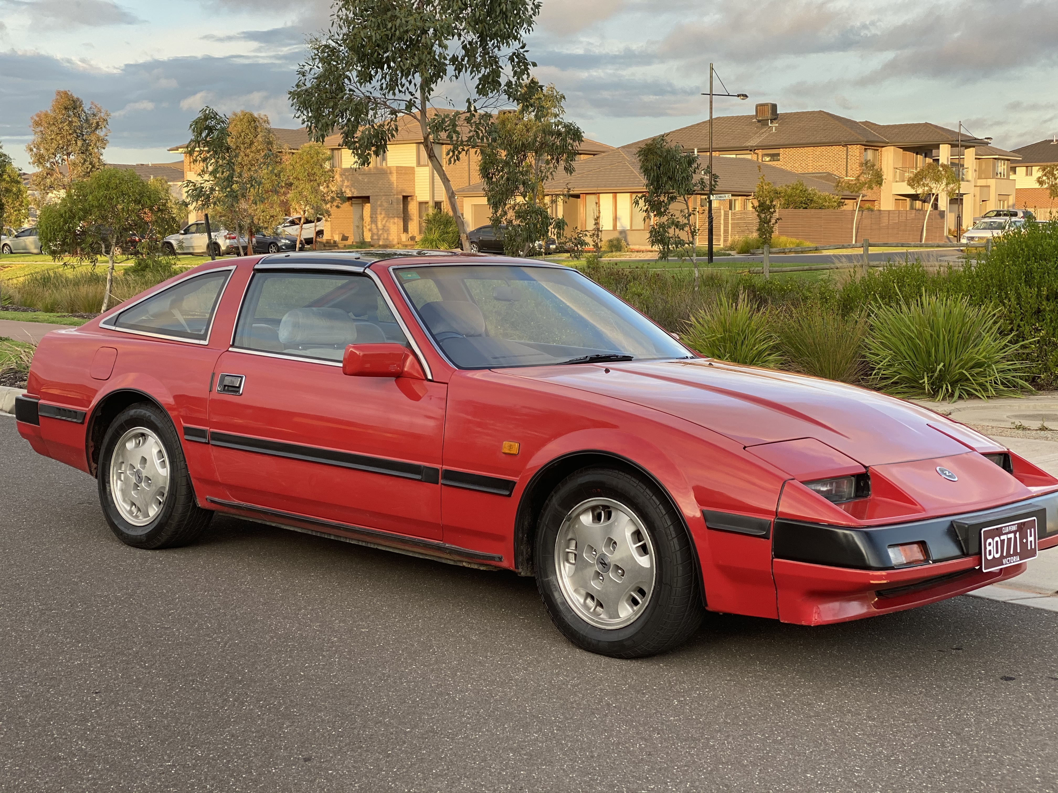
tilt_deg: -5.5
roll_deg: +0.4
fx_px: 1589
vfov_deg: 28.0
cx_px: 529
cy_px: 396
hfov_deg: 36.8
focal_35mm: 52
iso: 25
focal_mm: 6
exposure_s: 1/122
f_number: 2
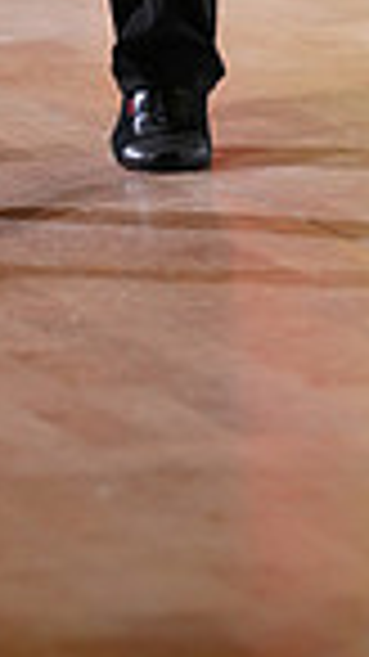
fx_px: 10571
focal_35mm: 607
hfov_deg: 2.0
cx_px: 20
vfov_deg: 3.5
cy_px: -626
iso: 2000
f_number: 2.8
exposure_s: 1/400
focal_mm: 146
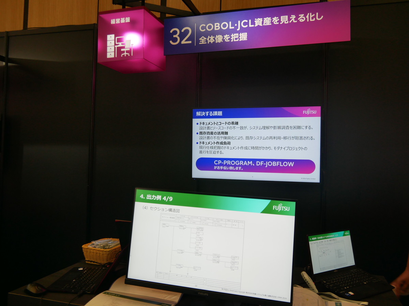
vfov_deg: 46.8
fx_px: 354
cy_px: 153
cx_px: 204
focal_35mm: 30
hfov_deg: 60.0
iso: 200
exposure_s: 1/60
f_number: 3.9
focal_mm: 15
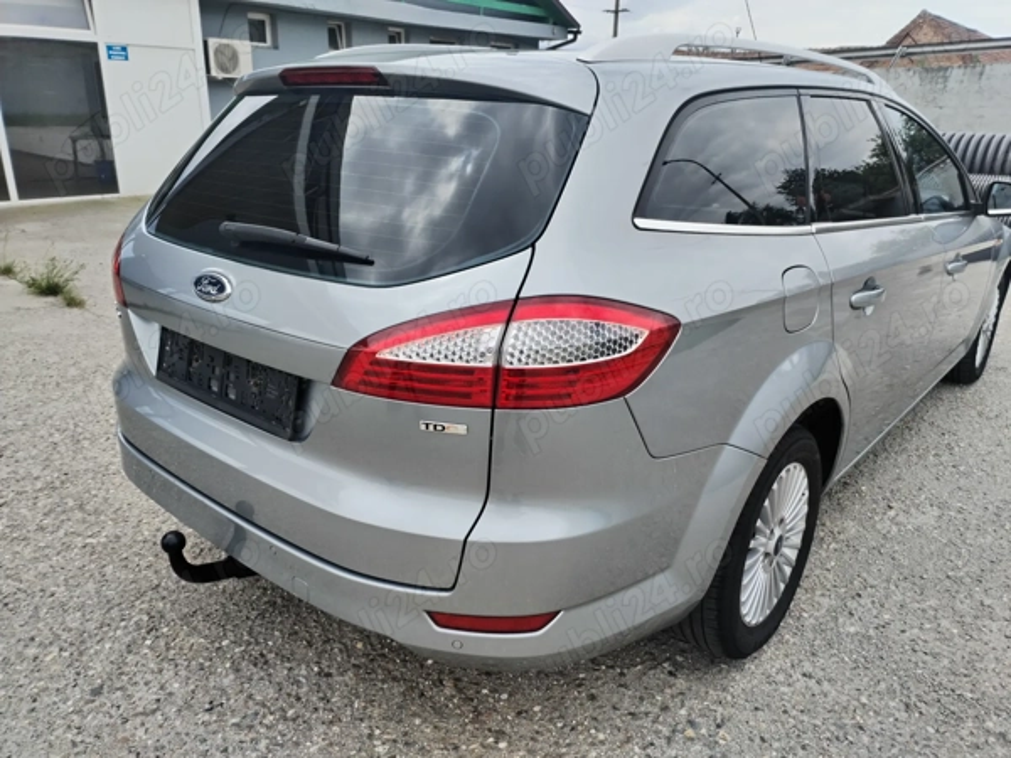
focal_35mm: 29
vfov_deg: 48.2
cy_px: 379
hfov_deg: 61.7
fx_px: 847
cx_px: 506
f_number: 1.8
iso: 100
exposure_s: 1/886
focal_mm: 4.75
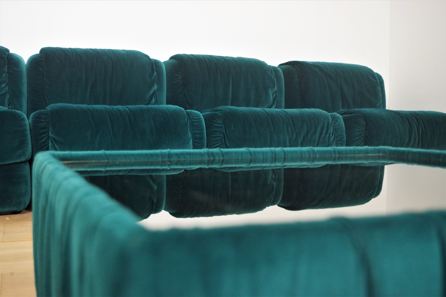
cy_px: 148
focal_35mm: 42
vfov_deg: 31.9
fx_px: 520
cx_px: 223
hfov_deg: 46.4
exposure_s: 1/60
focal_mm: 28.13
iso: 1600
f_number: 4
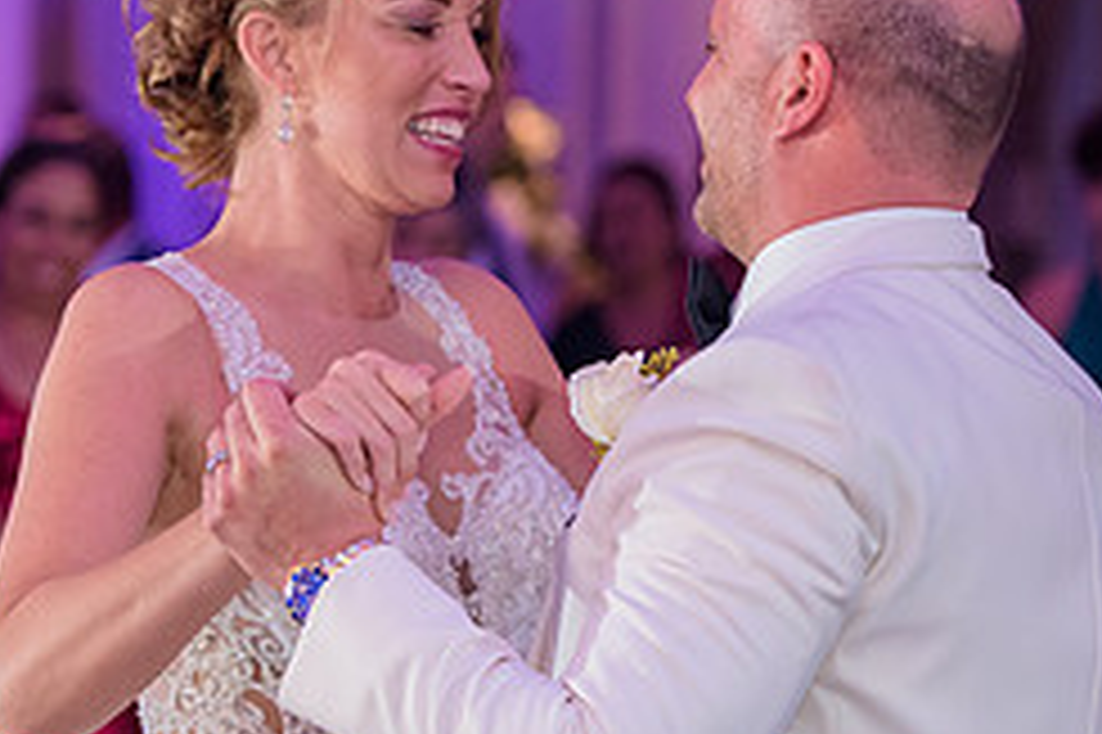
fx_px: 7097
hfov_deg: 8.9
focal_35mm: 232
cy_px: 263
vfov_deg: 5.9
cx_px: 850
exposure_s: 1/125
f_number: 3.2
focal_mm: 98
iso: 1600
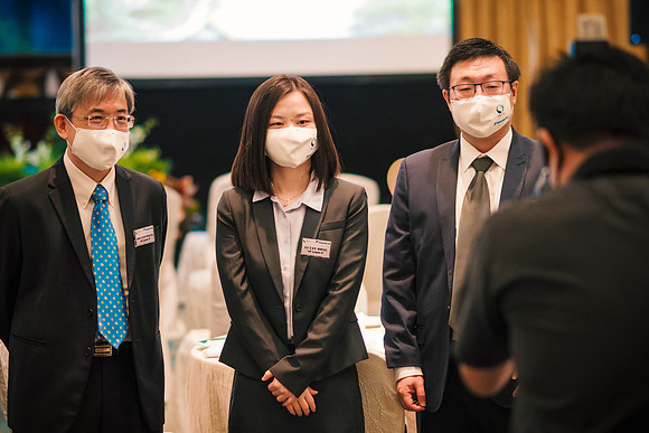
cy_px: 216
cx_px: 324
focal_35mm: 161
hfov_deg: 12.7
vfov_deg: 8.5
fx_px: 2907
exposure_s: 1/80
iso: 2500
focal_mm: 75
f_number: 1.8
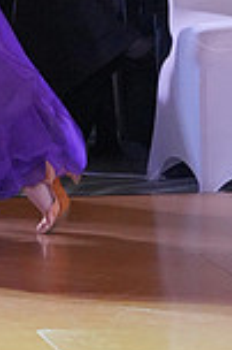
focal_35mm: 459
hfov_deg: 3.0
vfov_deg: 4.5
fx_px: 4447
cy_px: -129
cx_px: -144
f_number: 4
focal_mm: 120
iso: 8000
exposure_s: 1/640
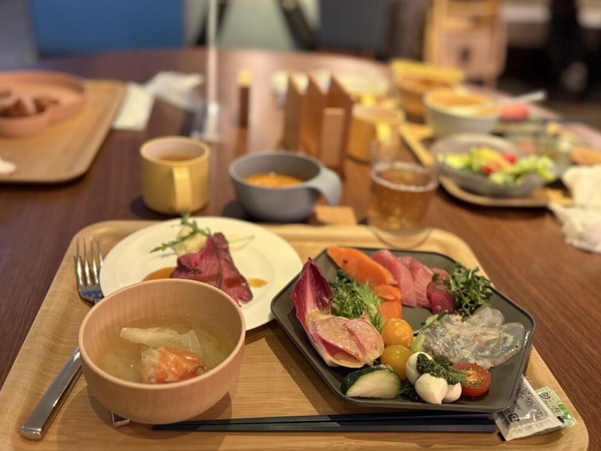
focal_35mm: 27
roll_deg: -1.2
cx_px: 291
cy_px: 224
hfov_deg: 65.3
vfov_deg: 51.4
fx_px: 469
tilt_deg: -27.5
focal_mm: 5.96
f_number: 1.6
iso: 320
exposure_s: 1/50
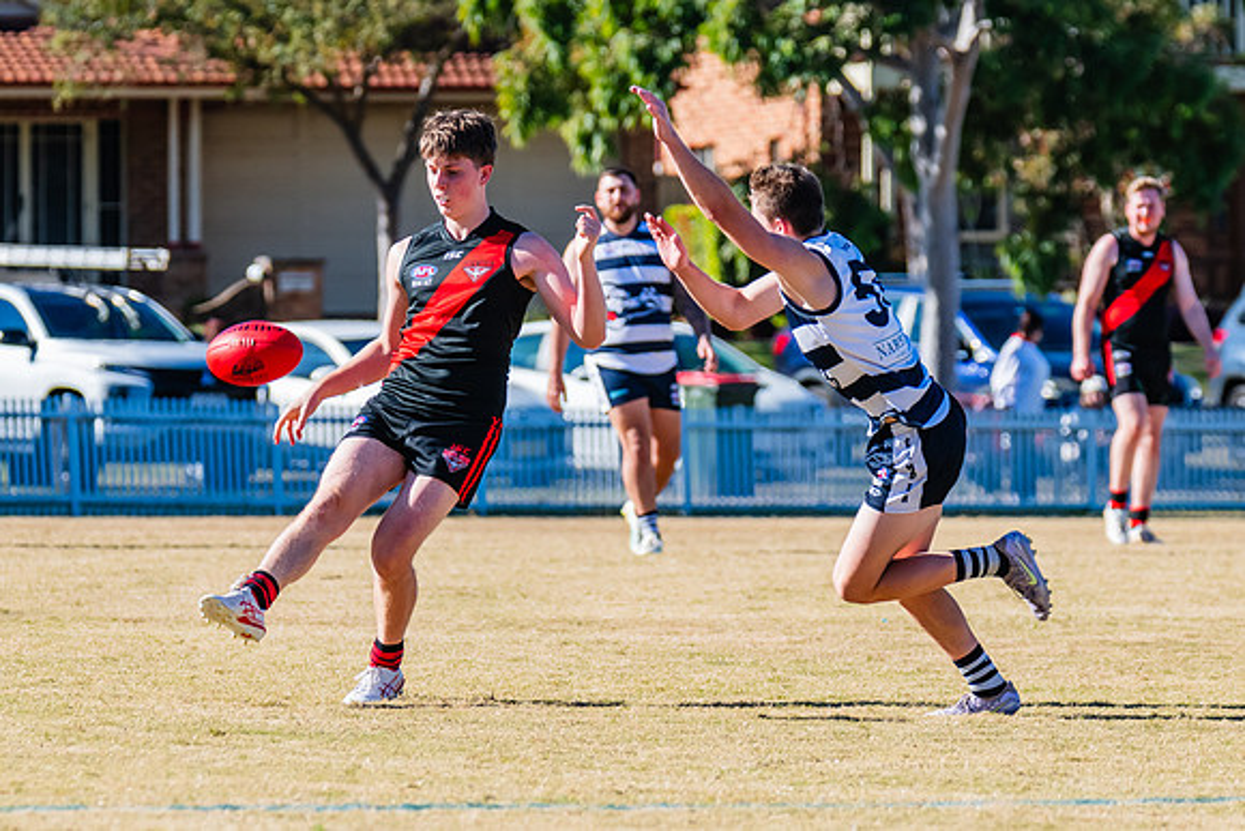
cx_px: 458
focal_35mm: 396
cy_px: 306
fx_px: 13710
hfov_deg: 5.2
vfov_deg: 3.5
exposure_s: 1/1600
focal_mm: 250
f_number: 7.1
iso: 640
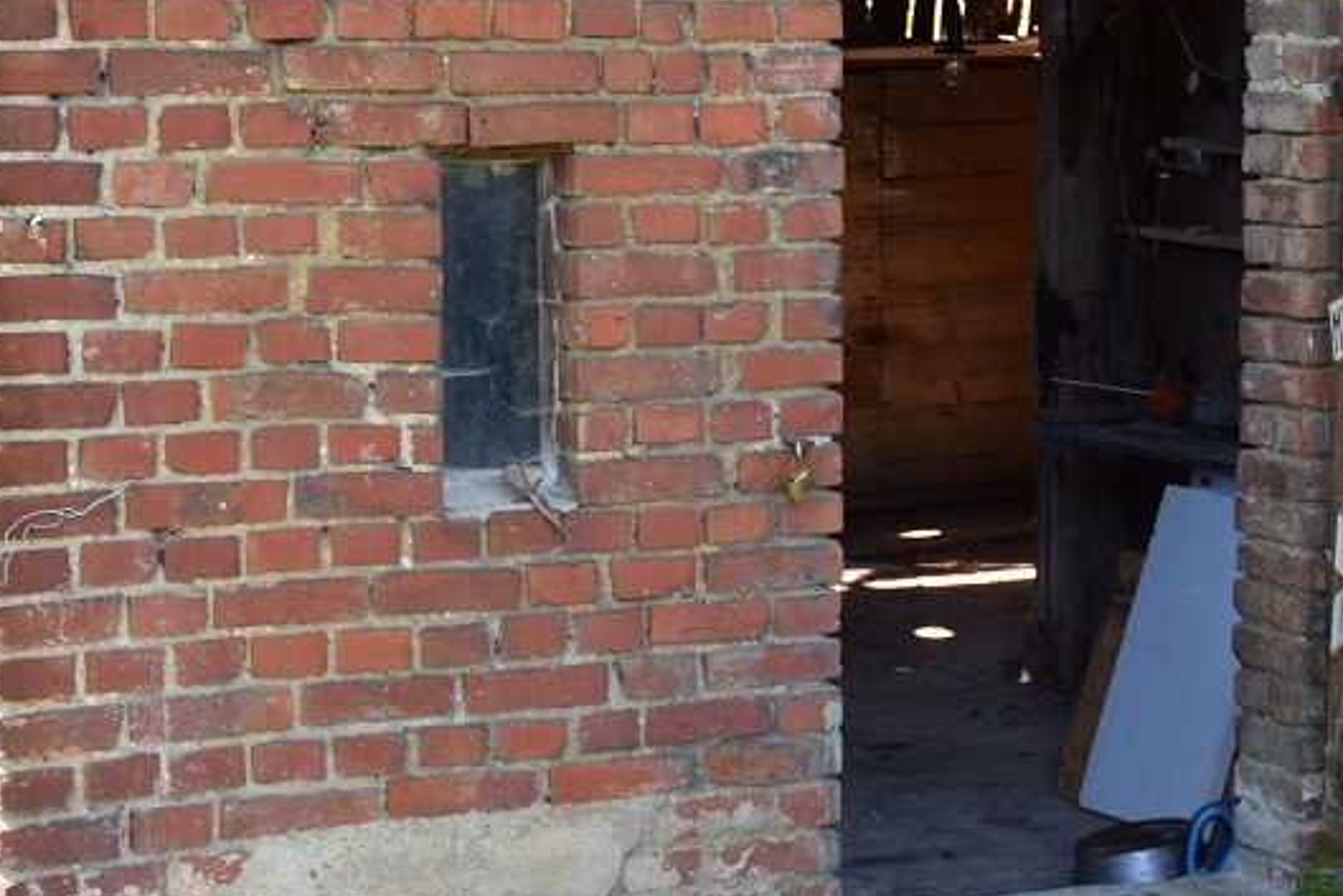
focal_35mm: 102
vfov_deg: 13.4
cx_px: 982
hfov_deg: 19.9
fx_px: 3806
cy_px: 411
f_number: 4.5
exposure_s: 1/80
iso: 400
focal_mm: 40
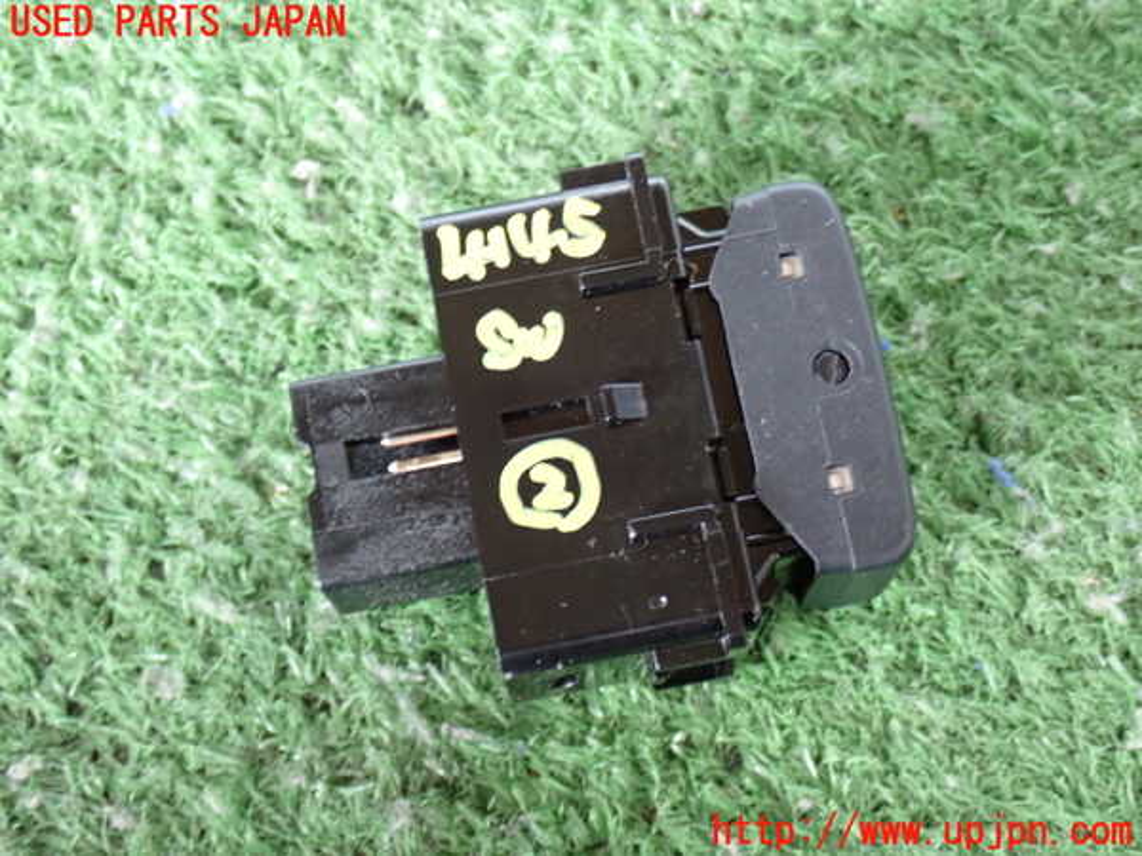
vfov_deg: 23.7
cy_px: 428
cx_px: 571
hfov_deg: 31.2
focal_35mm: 62
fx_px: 2045
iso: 800
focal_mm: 11.09
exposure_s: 1/25
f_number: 3.6
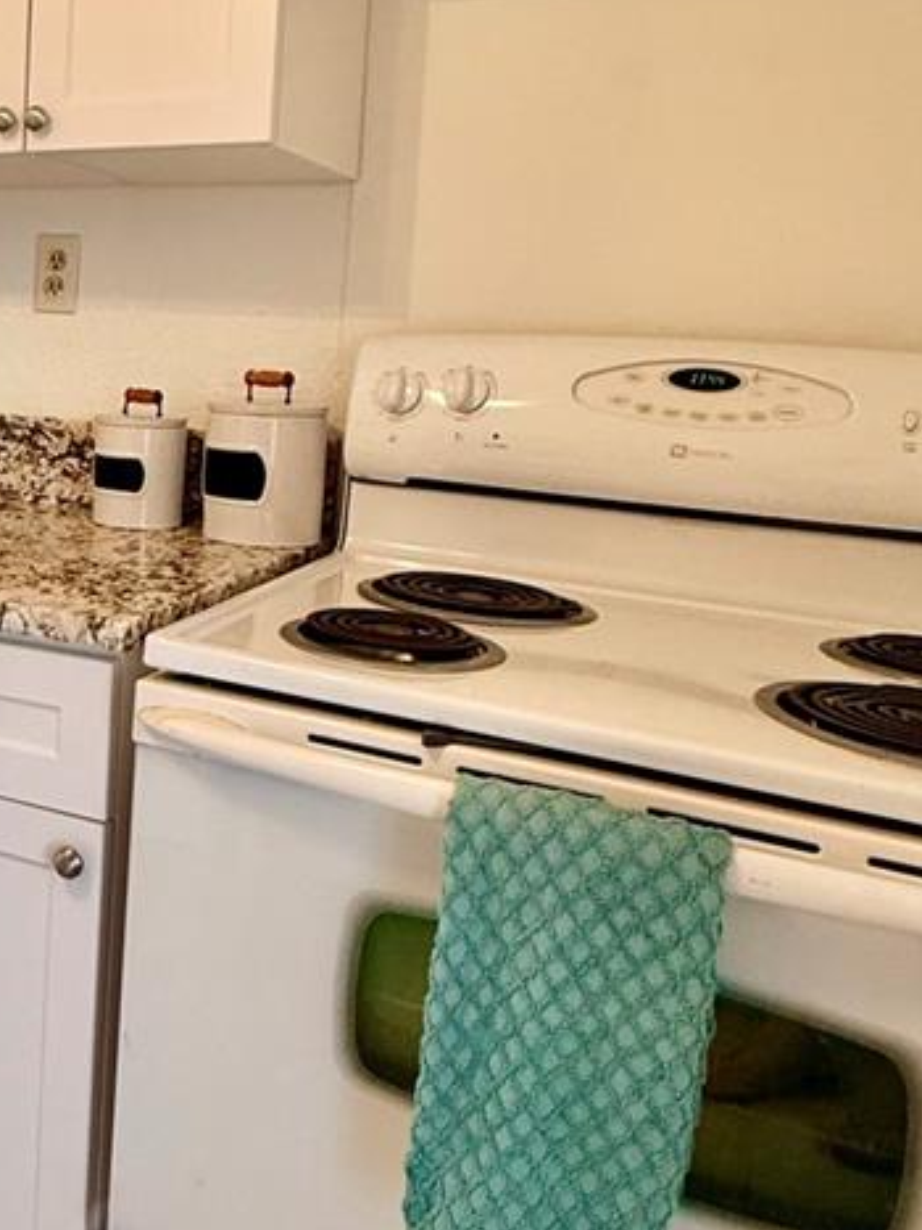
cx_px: 5
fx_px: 1279
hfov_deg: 35.9
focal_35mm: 36
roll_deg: -2.5
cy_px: 453
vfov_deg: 50.8
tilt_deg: -4.7
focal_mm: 2.22
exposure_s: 1/120
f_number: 2.2
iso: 250
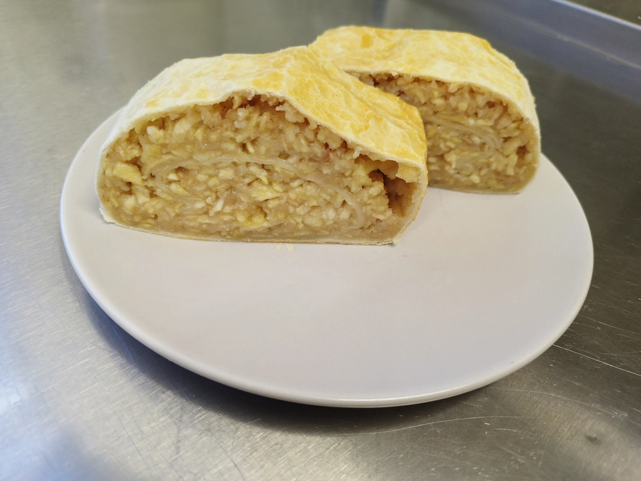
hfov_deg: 69.4
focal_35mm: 25
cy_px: 240
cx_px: 320
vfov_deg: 54.9
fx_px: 463
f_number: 1.89
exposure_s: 1/50
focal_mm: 5.95
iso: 190
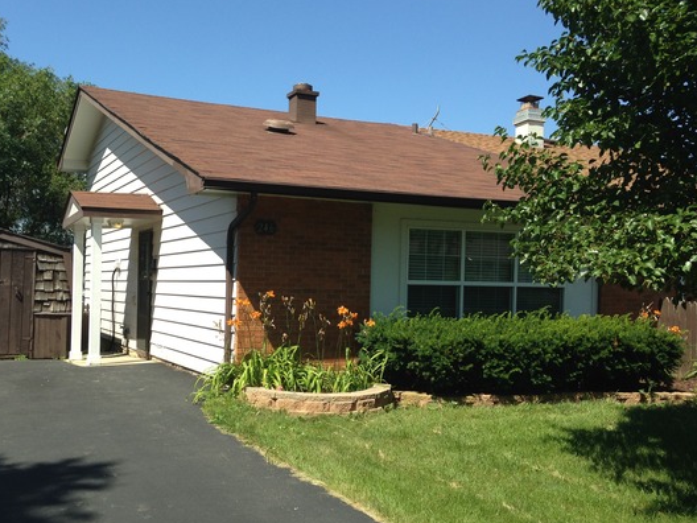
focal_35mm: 40
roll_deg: -0.2
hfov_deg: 46.7
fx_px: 805
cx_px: 305
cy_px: 287
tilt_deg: -1.4
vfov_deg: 35.9
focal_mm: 4.12
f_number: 2.4
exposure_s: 1/1043
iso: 50
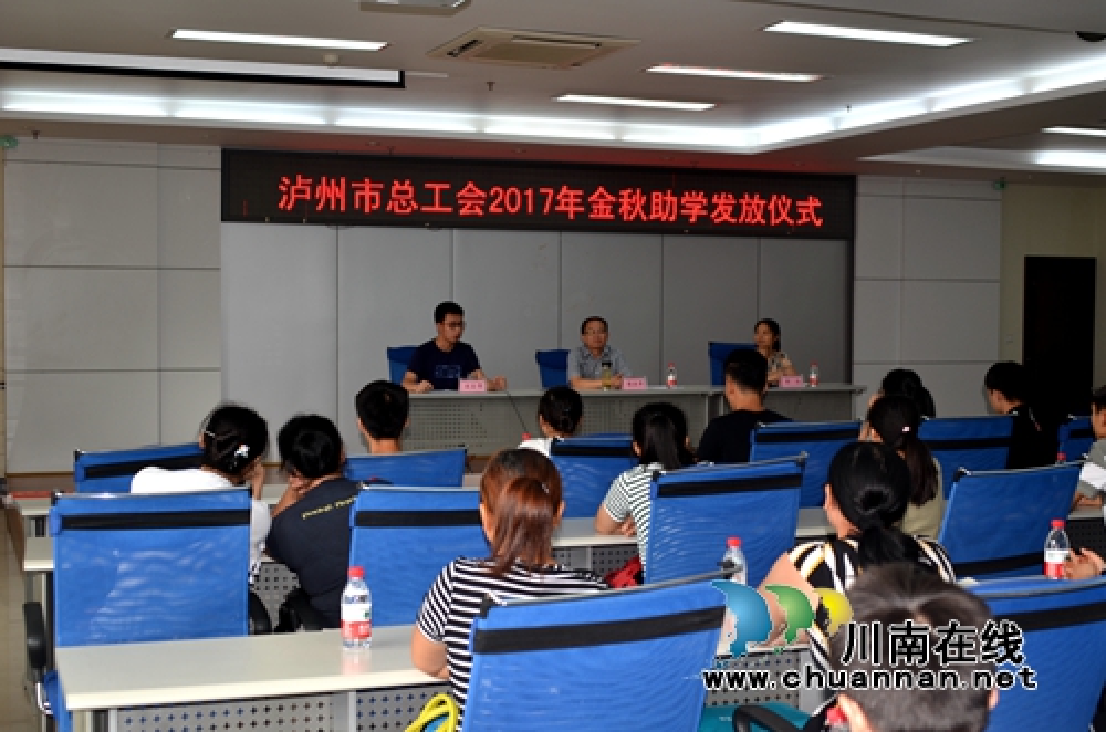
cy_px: 366
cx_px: 553
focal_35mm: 48
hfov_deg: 41.2
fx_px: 1471
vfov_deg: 27.9
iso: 100
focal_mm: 32
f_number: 3.8
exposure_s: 1/60
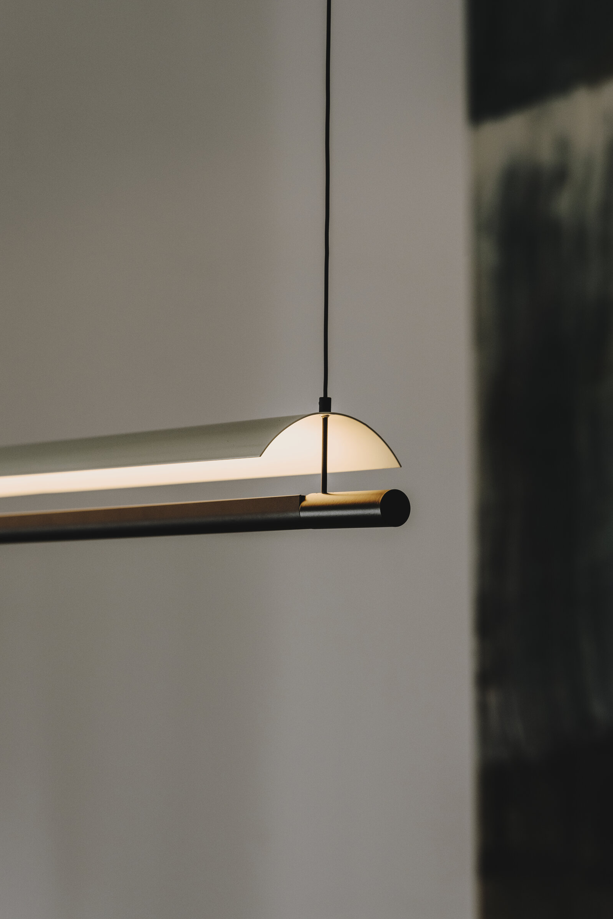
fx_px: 2324
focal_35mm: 91
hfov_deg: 15.0
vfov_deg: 22.4
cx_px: 306
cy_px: 458
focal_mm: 110
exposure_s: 1/170
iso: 800
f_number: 7.1
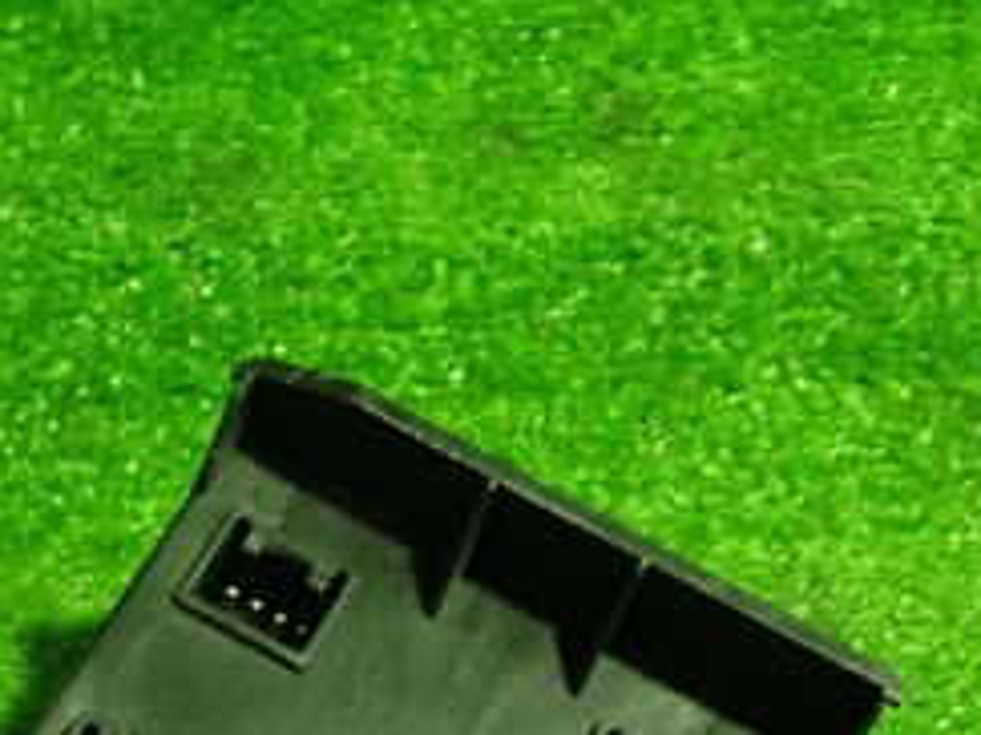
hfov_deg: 26.3
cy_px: 872
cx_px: 432
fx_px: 2096
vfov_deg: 18.8
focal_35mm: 74
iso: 400
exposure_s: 1/30
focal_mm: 5.4
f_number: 2.3
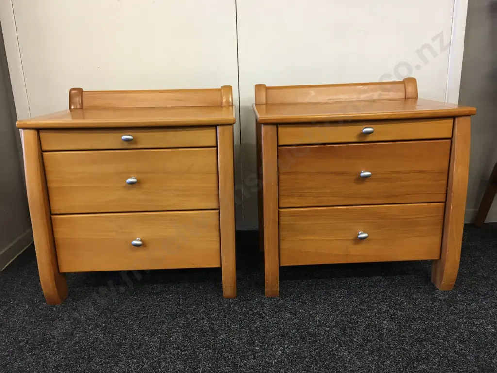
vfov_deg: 48.2
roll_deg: +0.5
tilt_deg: -14.9
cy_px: 186
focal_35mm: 29
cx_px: 248
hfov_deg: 61.7
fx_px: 416
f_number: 2.2
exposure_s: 1/17
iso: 40
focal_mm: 4.15
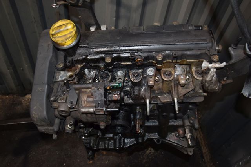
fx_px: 188
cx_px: 126
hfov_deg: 67.4
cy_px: 84
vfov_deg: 47.9
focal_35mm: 27
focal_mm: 18
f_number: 5
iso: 800
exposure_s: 1/60
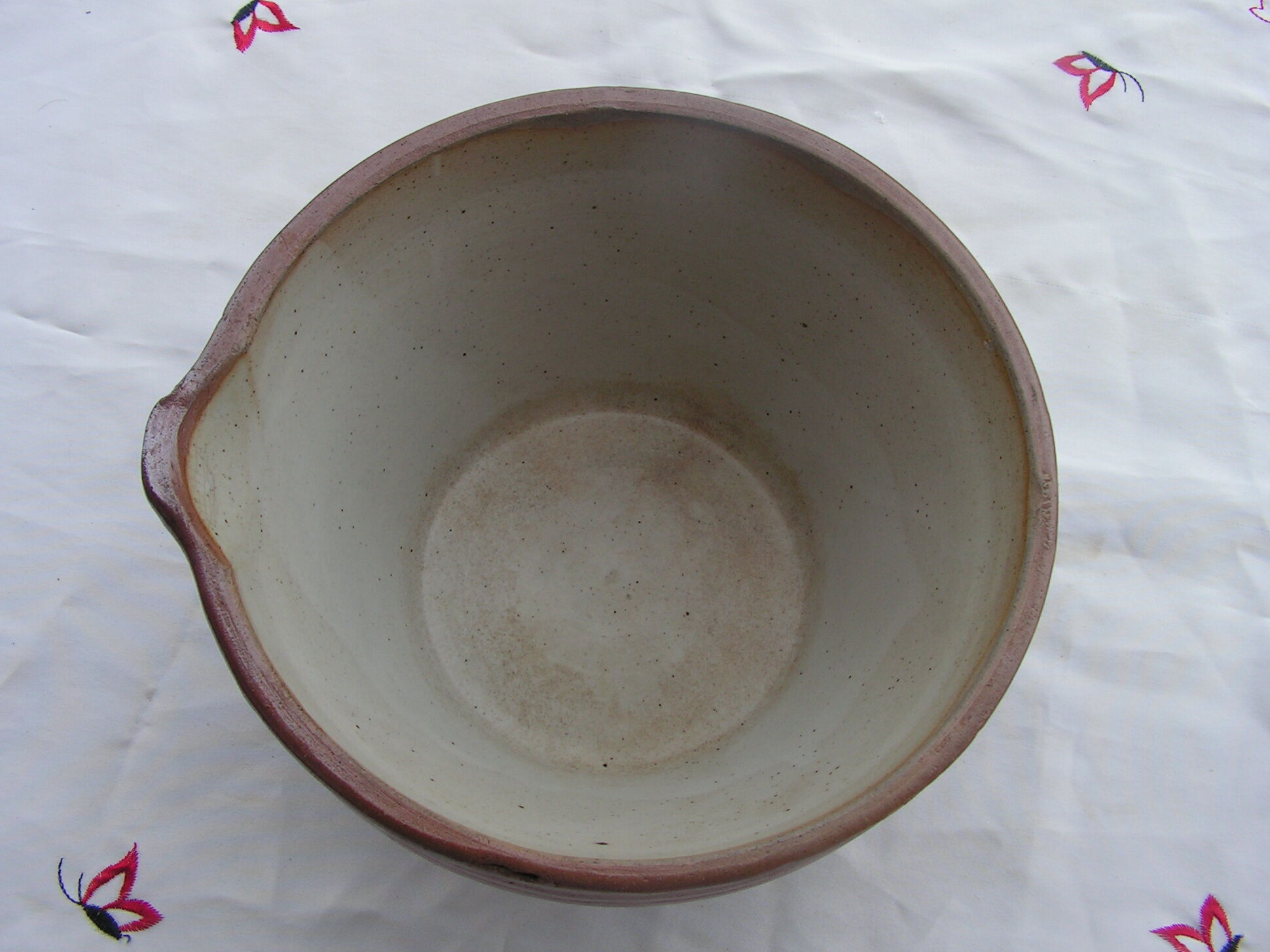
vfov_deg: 37.7
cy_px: 451
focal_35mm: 38
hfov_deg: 49.0
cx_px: 613
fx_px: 1394
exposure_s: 1/250
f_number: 4.8
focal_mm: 6
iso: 64
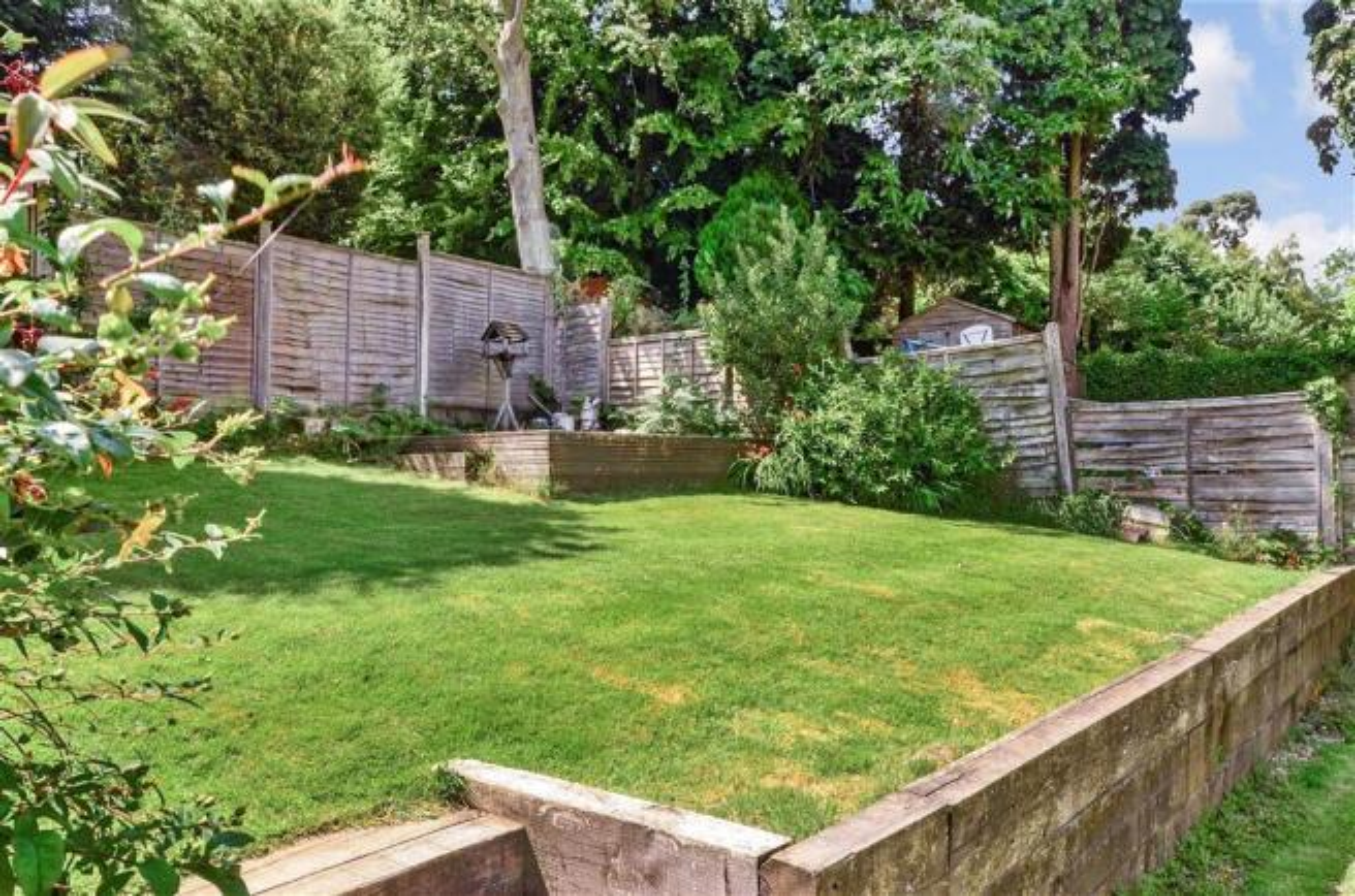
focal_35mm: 26
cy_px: 448
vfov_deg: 50.2
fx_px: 957
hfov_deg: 70.6
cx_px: 678
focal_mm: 17
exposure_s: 1/50
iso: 200
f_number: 14
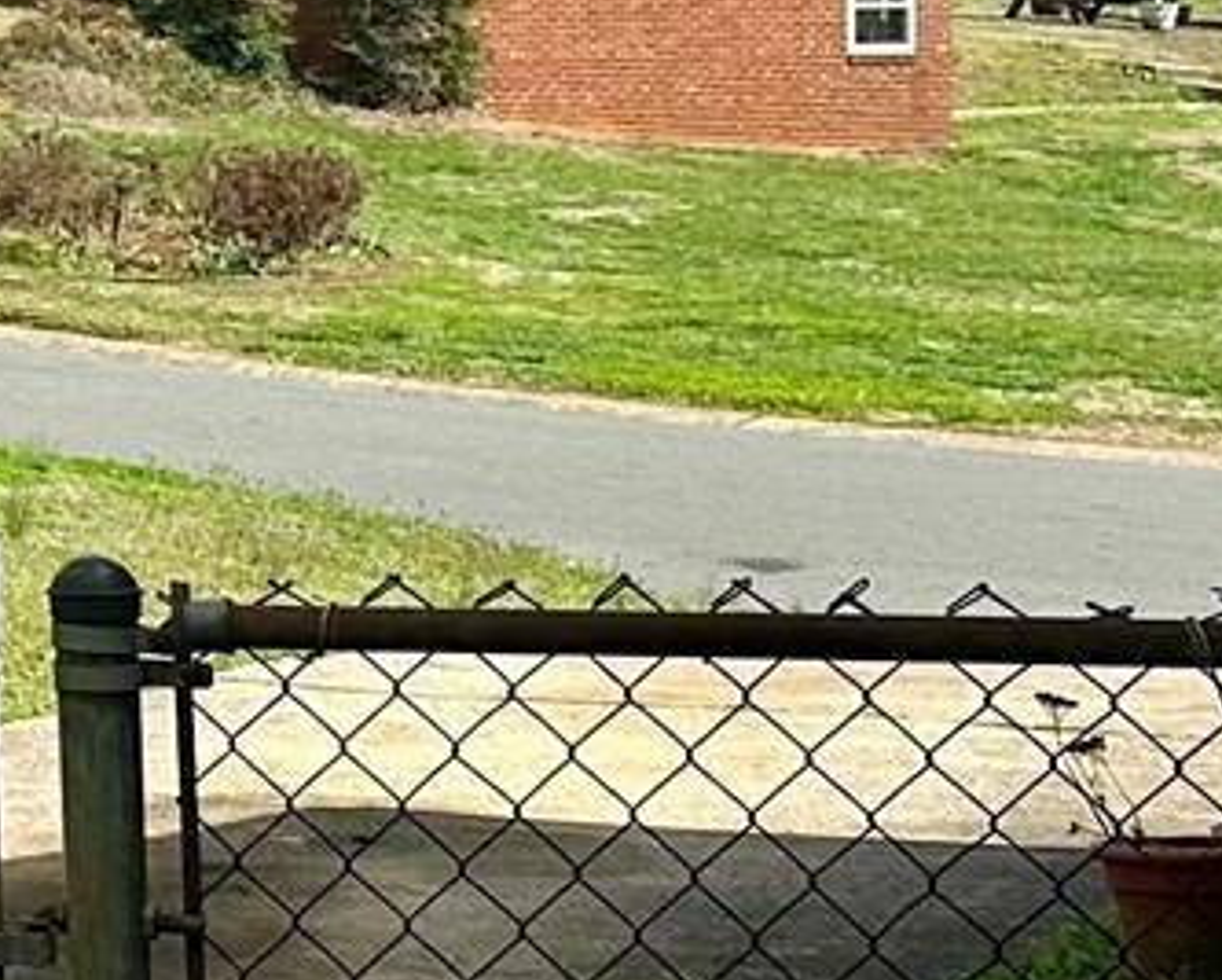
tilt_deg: -0.4
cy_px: 0
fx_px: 5213
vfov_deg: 10.6
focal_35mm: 144
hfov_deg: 11.3
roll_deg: +0.8
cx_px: -1611
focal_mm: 6.86
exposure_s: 1/4545
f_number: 1.78
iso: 80
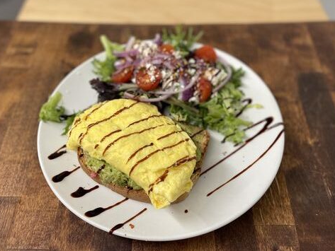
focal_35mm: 33
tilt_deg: -51.5
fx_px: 319
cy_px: 131
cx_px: 171
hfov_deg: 55.3
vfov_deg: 43.0
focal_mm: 5.1
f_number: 1.6
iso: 100
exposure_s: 1/62
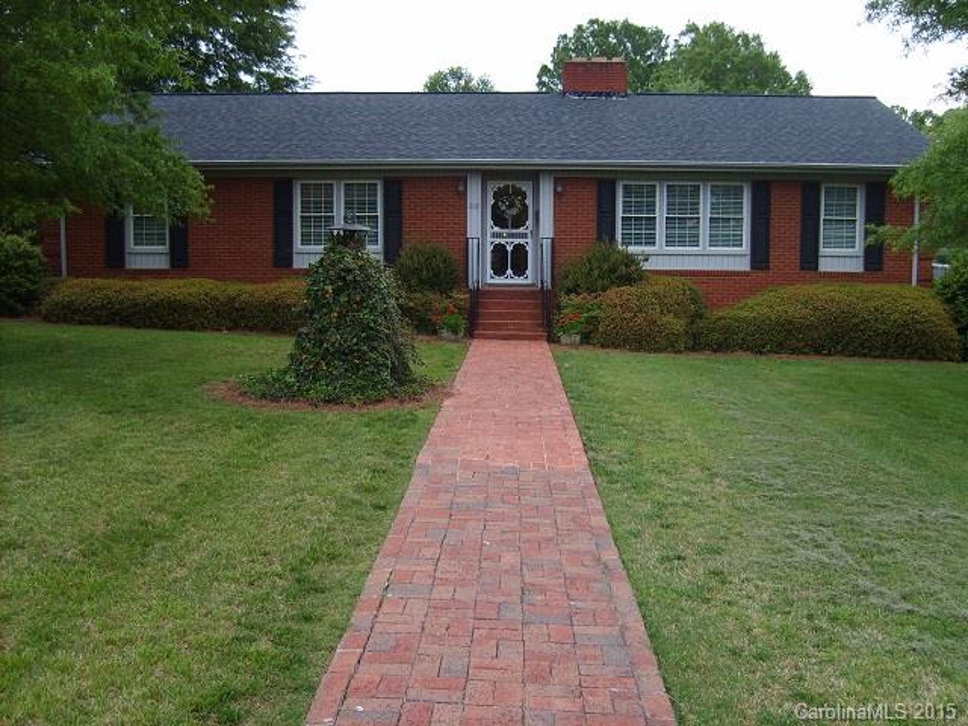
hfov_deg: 52.6
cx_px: 484
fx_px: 979
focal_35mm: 35
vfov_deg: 40.7
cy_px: 363
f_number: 2.8
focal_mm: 5.8
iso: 50
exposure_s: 1/180
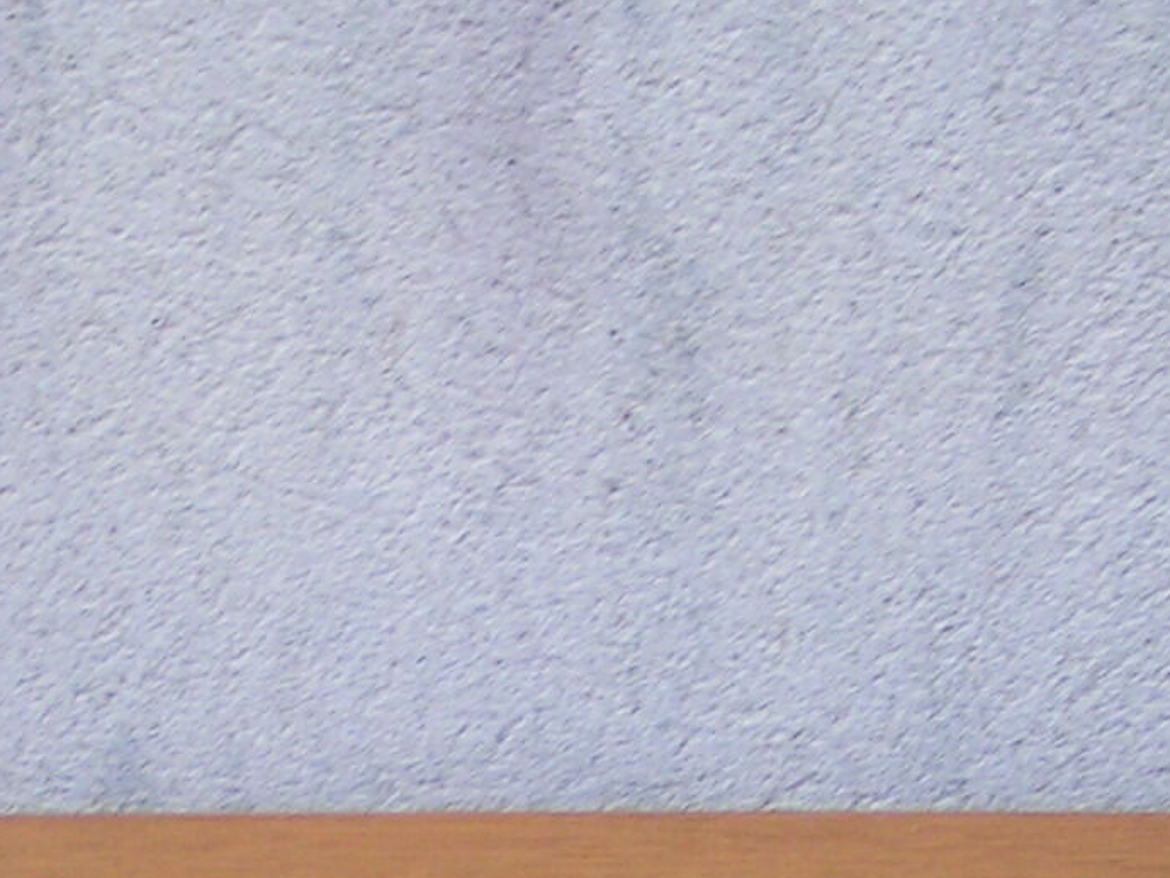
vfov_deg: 12.7
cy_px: 1162
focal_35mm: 113
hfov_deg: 17.4
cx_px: 498
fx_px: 3820
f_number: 2.8
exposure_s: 1/40
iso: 80
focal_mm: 5.8
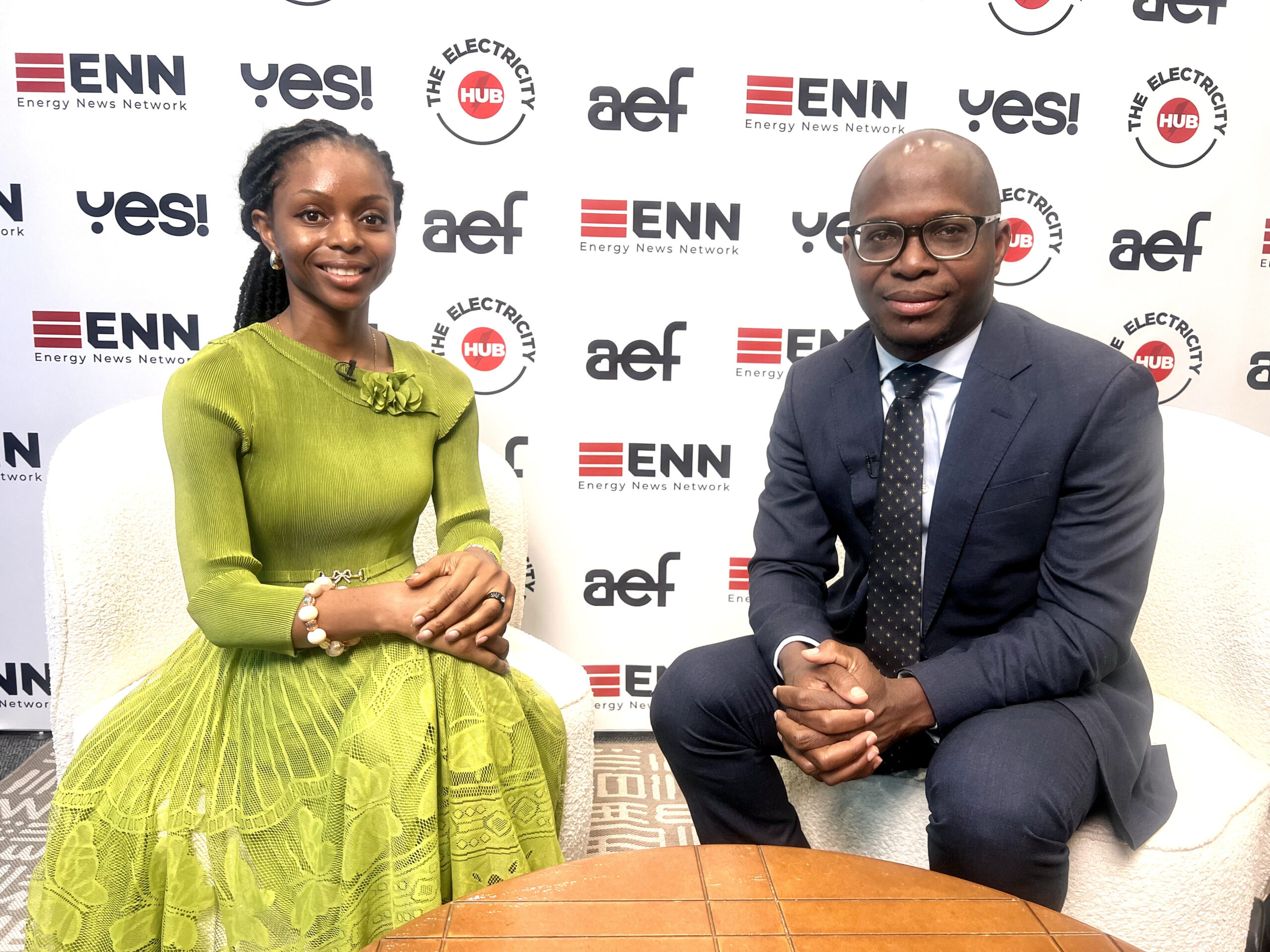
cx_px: 635
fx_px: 954
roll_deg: -0.4
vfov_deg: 53.1
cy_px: 476
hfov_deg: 67.3
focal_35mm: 26
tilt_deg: -8.1
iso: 100
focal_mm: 5.7
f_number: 1.5
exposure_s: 1/100
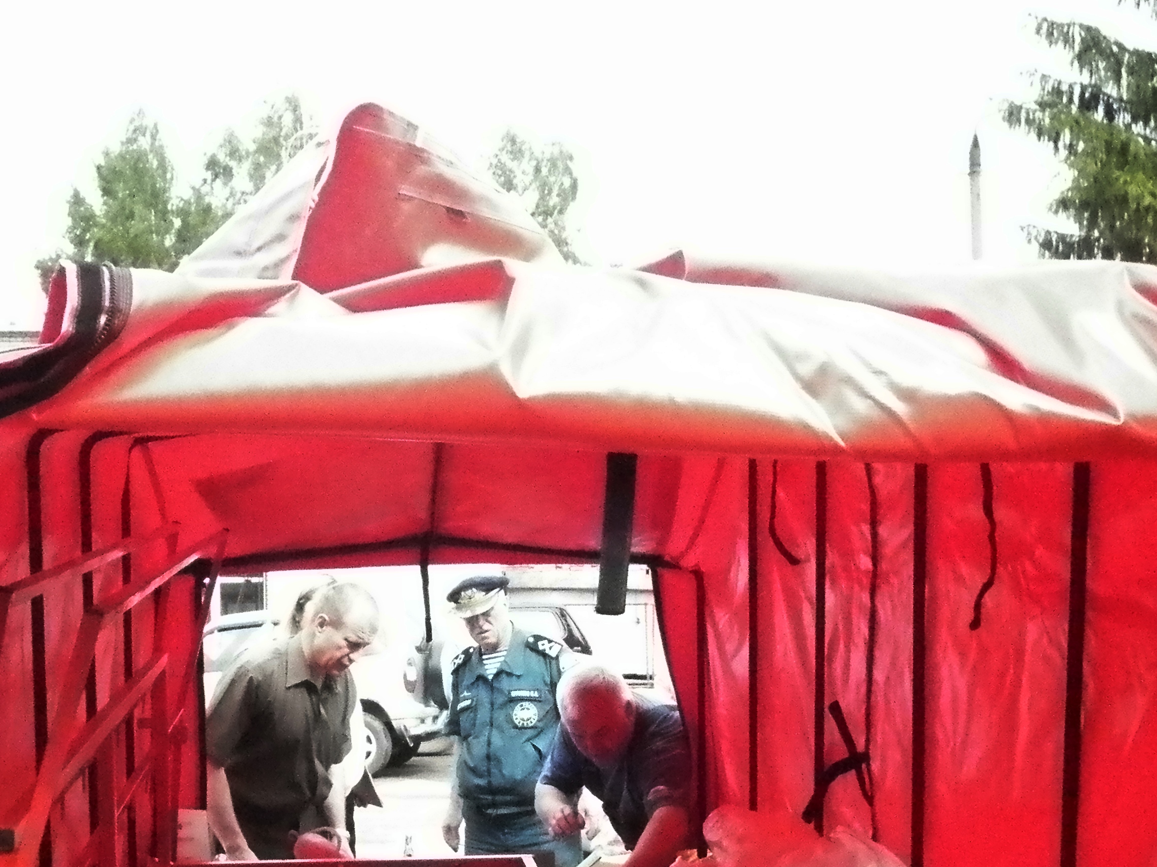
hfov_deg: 38.9
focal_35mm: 49
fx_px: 1638
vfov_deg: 29.1
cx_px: 523
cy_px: 681
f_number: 7.1
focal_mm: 5
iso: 1600
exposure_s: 1/1000
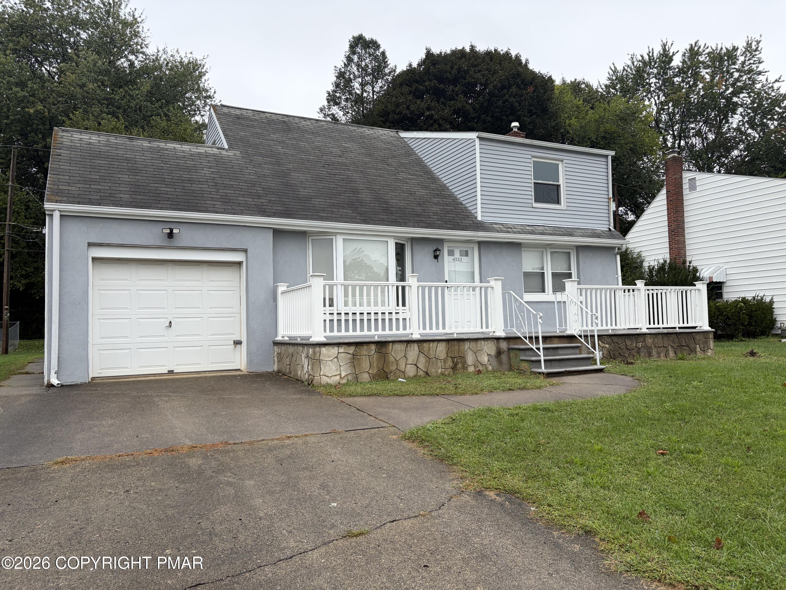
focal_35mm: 26
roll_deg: +1.7
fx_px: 590
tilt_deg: +4.1
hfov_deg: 67.3
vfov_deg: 53.1
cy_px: 295
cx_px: 393
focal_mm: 5.96
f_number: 1.6
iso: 50
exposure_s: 1/1799
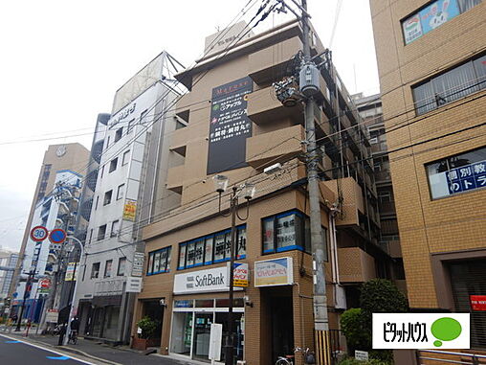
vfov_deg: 56.8
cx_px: 243
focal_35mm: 24
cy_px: 182
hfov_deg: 71.6
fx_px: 337
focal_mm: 4.3
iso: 125
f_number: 2.8
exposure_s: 1/640
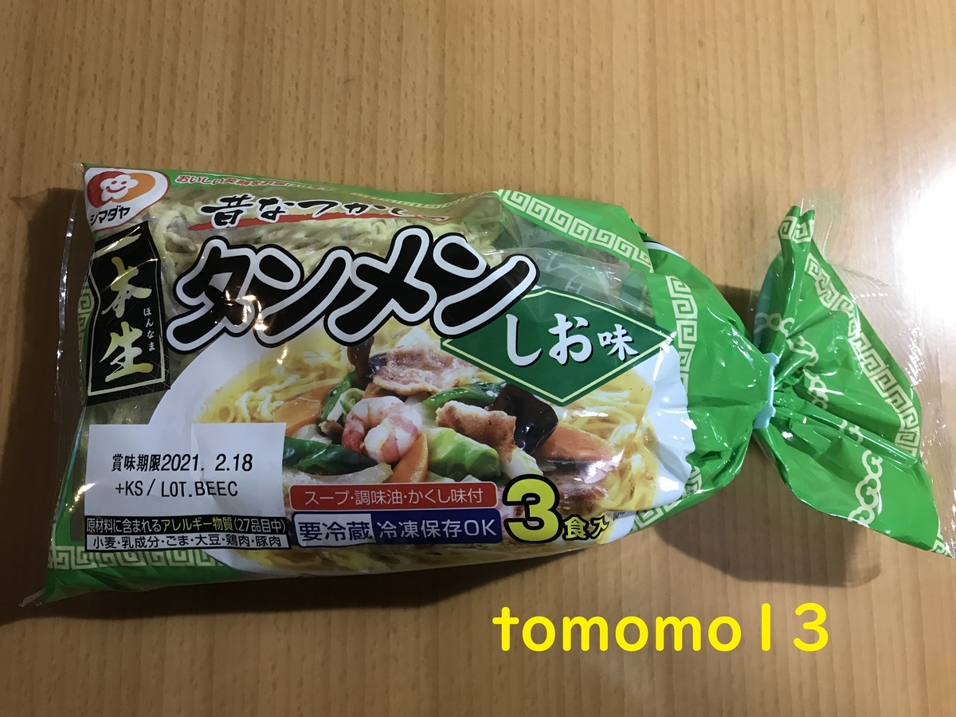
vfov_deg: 49.7
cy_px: 358
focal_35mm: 28
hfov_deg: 63.4
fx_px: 773
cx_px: 478
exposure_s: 1/15
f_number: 1.8
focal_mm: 3.99
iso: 40
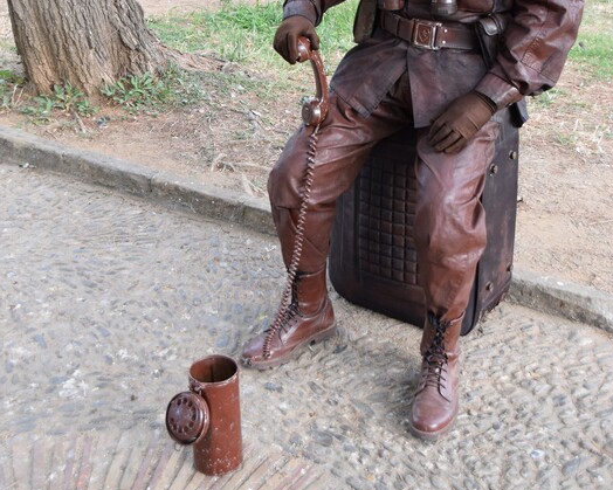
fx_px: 1016
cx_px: 311
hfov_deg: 33.6
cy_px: 85
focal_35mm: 56
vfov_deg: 26.5
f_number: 5.6
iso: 560
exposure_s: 1/125
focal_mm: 26
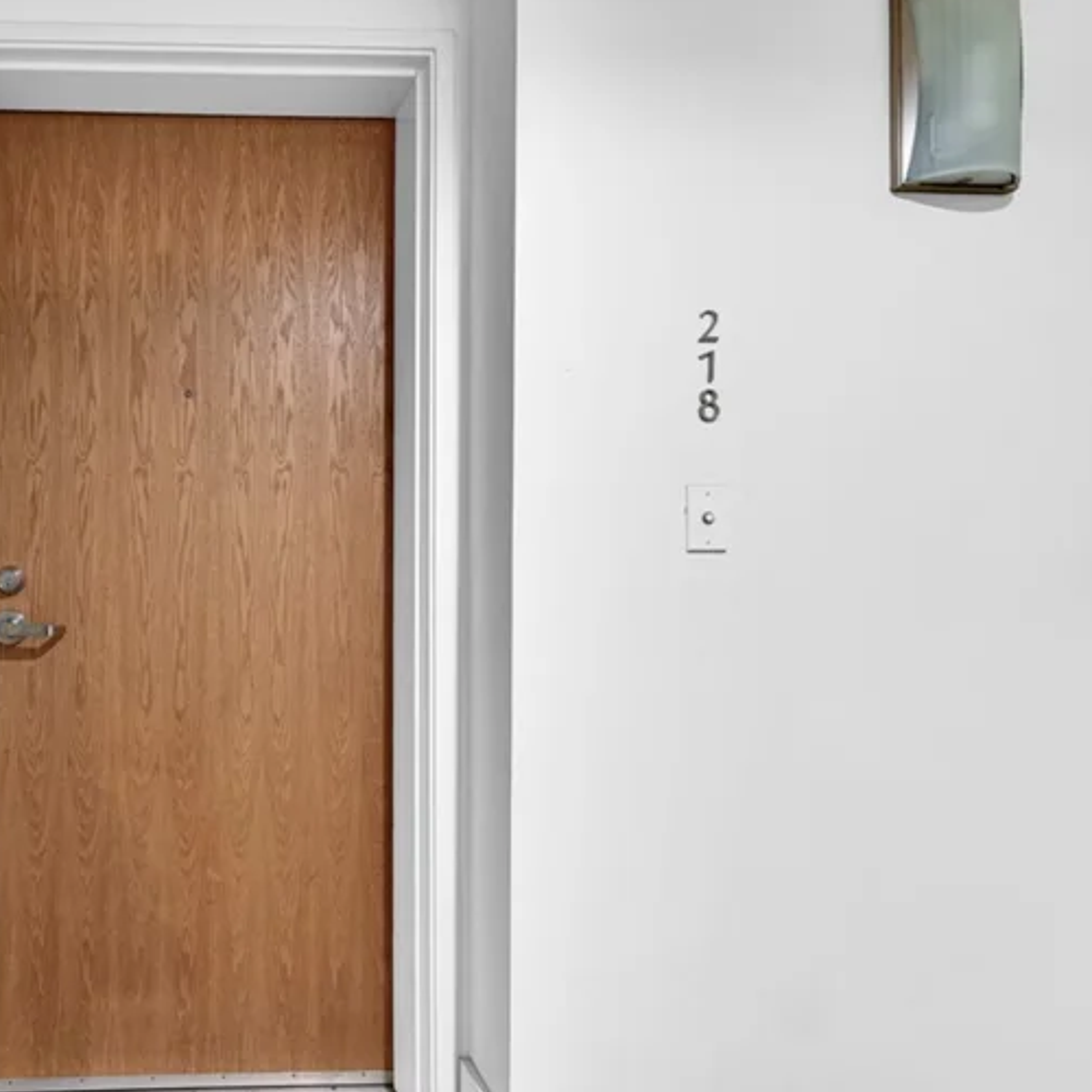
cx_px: 190
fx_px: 714
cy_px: 570
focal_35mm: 20
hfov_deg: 66.5
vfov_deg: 74.8
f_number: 8
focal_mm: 14
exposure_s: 1/5
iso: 100
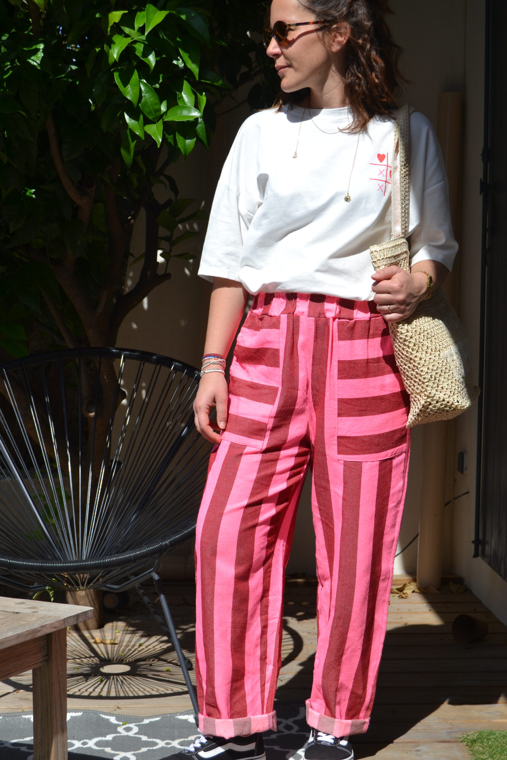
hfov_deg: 19.7
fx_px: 1457
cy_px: 380
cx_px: 254
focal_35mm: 69
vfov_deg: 29.2
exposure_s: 1/320
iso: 100
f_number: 9
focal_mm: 46
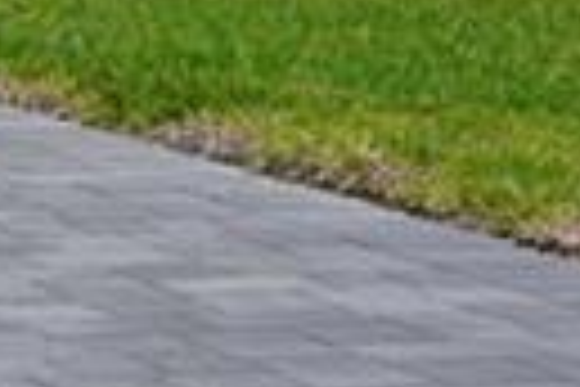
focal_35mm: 238
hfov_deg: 8.0
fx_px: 3834
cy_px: -27
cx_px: -782
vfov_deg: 5.8
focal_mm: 20
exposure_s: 1/125
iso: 100
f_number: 9
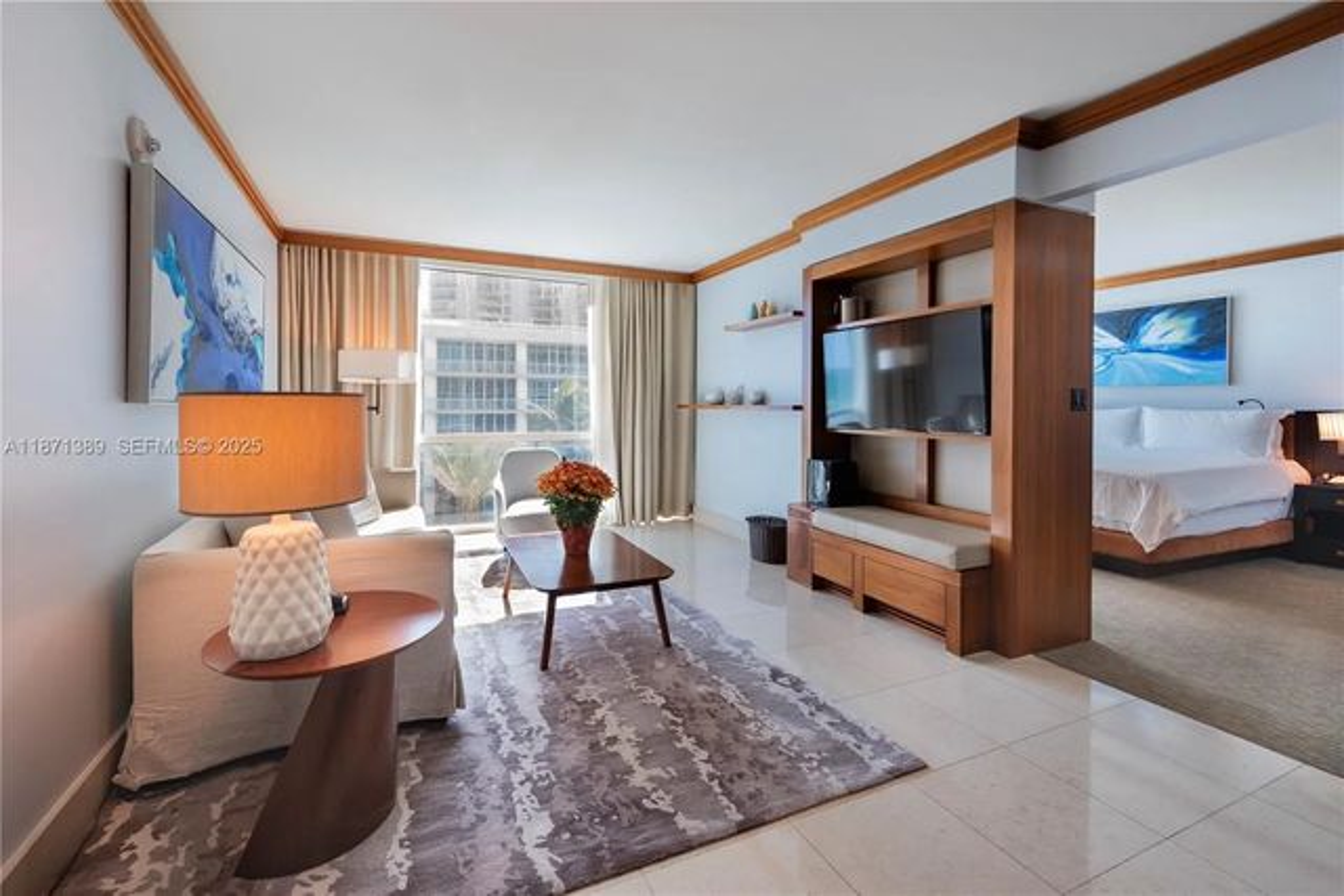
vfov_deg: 81.2
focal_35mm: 14
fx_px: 523
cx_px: 672
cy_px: 448
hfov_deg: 104.2
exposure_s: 1/80
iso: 500
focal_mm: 14
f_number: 9
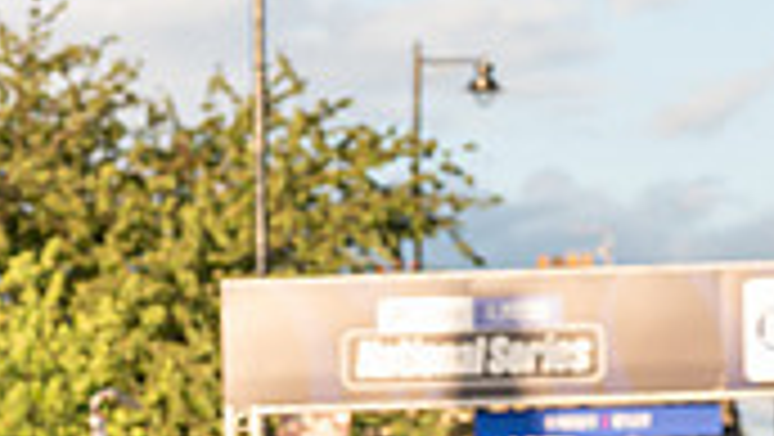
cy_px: 578
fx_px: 5442
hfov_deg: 8.1
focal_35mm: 265
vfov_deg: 4.6
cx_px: 302
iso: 320
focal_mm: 75
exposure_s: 1/800
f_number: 3.5
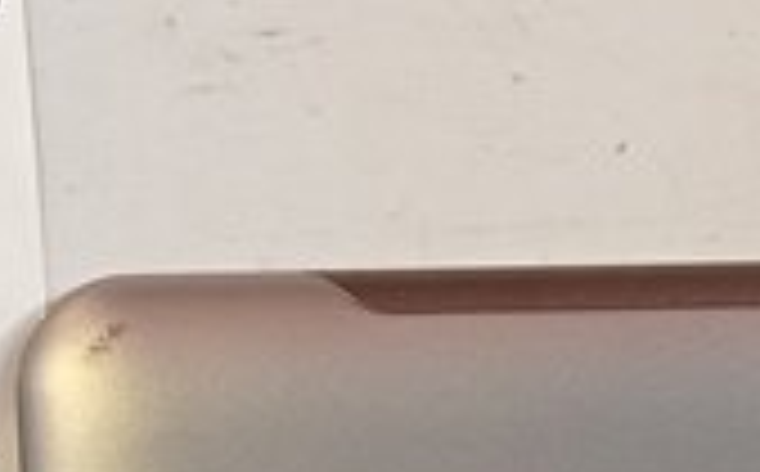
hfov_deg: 11.6
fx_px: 3722
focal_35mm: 180
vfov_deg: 7.0
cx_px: 621
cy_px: 962
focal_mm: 4.7
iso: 143
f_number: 1.79
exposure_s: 1/120
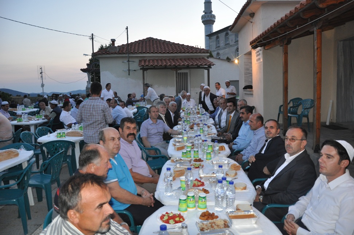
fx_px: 265
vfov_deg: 47.8
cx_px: 177
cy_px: 118
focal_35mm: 27
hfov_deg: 67.4
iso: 800
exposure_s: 1/60
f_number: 3.5
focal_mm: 18
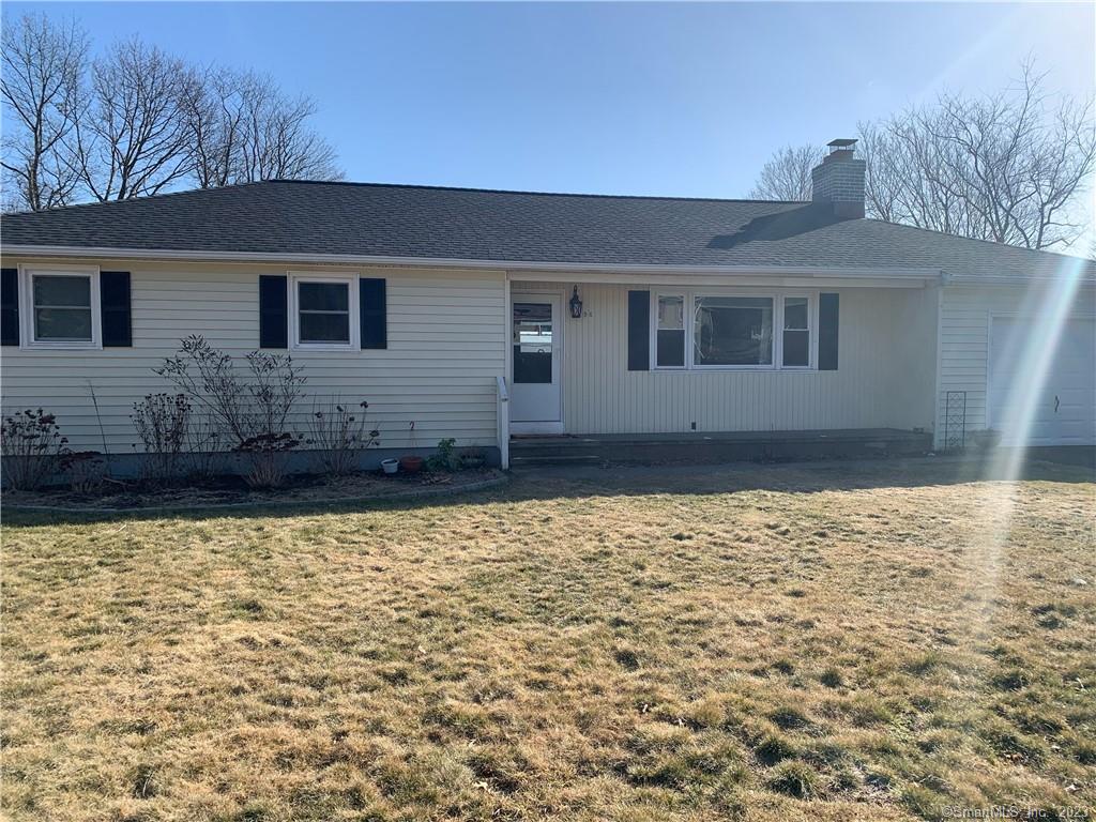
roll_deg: -0.2
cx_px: 548
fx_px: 823
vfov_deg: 53.1
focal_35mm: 26
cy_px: 411
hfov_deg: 67.3
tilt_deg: -4.5
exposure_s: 1/1812
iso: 25
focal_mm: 4.25
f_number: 1.8
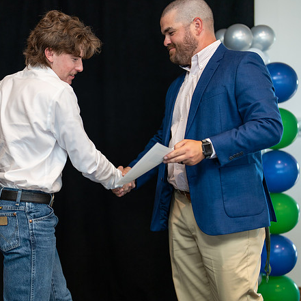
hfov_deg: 26.3
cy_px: 149
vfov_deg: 26.5
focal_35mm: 65
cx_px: 95
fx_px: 639
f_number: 1.2
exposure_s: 1/320
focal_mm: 50
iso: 250
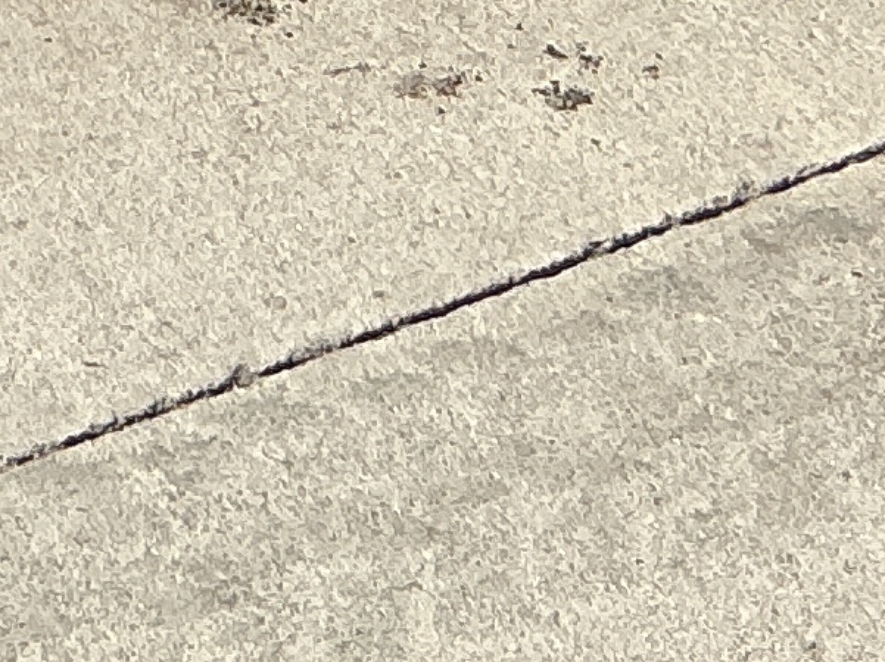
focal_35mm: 188
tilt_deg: -11.3
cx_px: -353
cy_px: -1367
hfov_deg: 10.2
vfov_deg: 7.0
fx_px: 4804
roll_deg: +1.7
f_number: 1.8
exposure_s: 1/2427
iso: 25
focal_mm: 3
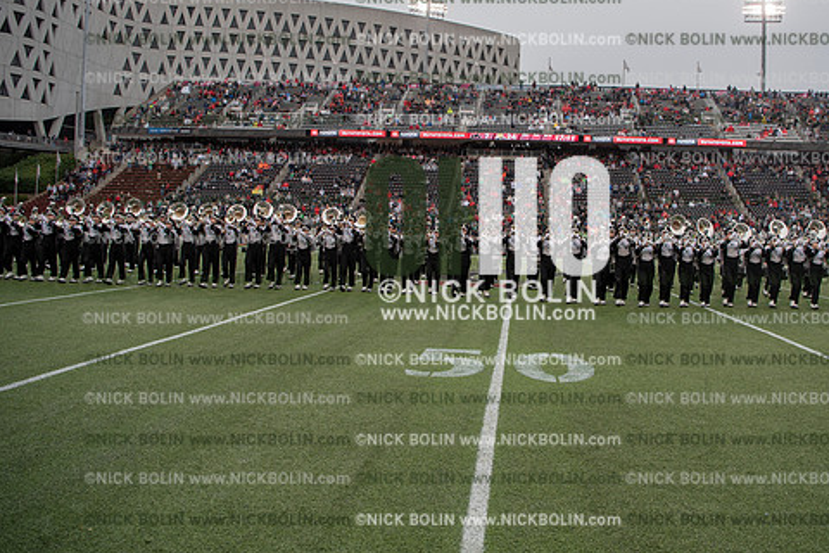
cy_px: 239
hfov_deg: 63.2
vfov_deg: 44.9
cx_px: 487
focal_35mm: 29
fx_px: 668
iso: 250
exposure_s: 1/800
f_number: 3.5
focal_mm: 24
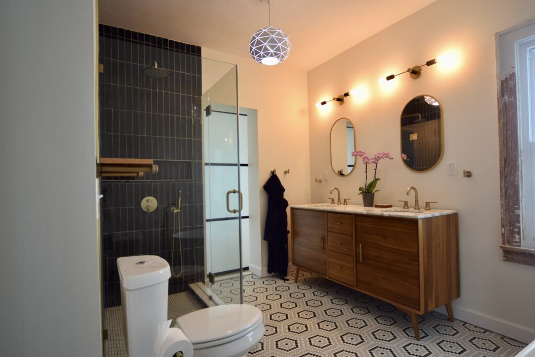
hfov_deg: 90.0
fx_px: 268
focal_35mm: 18
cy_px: 178
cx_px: 268
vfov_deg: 67.4
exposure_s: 1/50
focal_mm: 12
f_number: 4.5
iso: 400
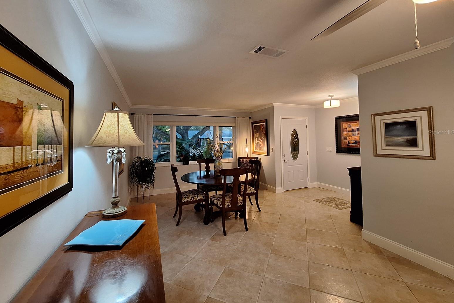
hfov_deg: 104.2
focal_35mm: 14
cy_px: 132
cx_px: 221
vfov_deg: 80.8
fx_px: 177
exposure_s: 1/40
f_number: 2.2
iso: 160
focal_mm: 1.74
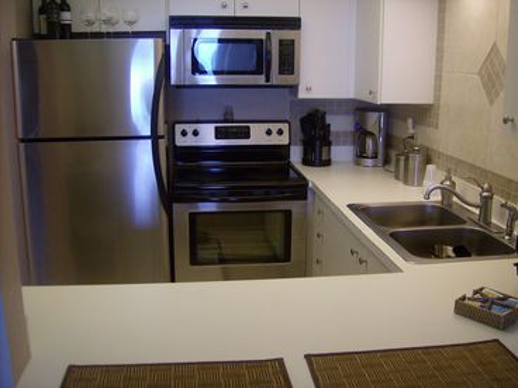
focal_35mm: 36
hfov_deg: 51.4
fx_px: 539
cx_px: 259
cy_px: 194
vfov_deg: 39.7
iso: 200
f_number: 2.8
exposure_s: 1/61.1
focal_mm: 6
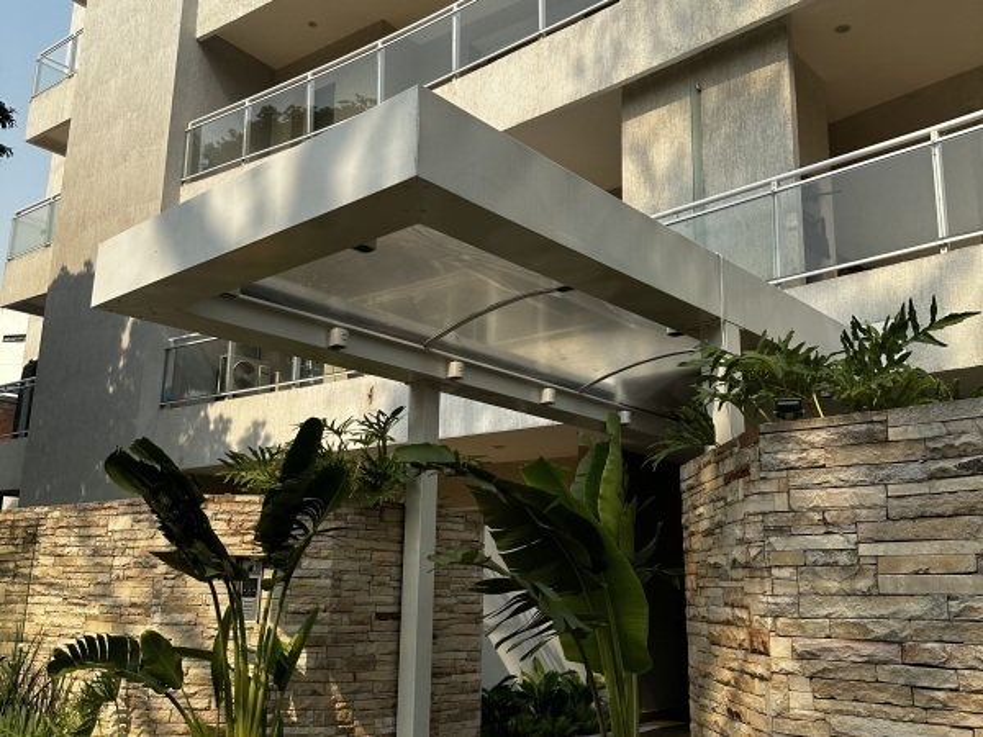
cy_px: 368
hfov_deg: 71.6
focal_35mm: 24
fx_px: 682
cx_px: 492
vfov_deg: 56.8
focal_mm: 6.86
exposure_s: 1/3717
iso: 80
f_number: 1.78
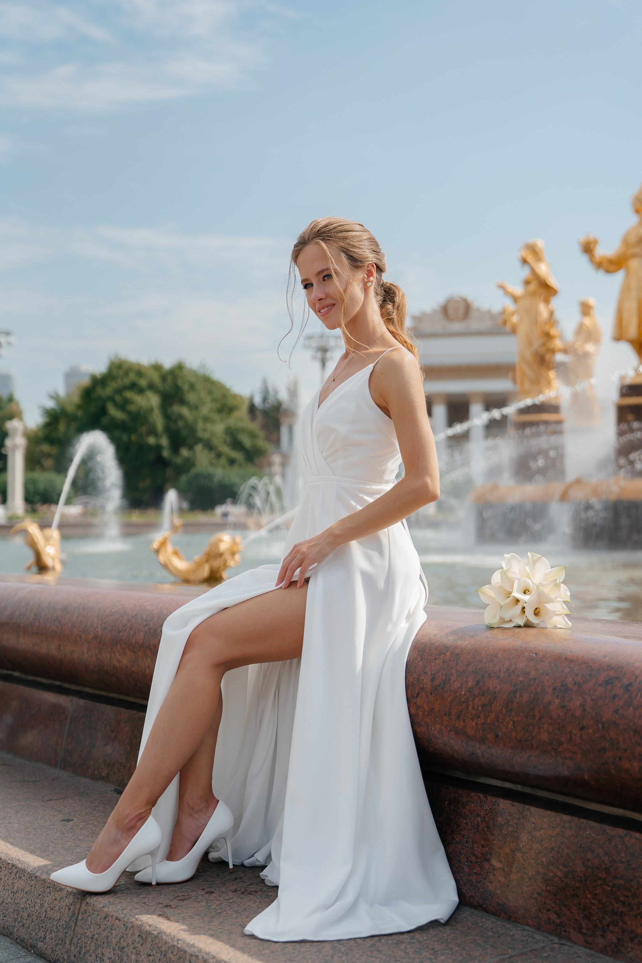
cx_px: 345
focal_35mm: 50
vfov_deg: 39.6
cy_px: 445
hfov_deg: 27.0
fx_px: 1338
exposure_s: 1/4000
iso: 125
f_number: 2.8
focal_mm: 46
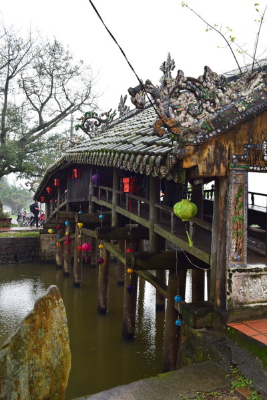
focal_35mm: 36
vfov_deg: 53.1
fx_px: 400
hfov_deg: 36.9
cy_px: 200
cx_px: 134
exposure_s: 1/60
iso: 400
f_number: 8
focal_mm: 24
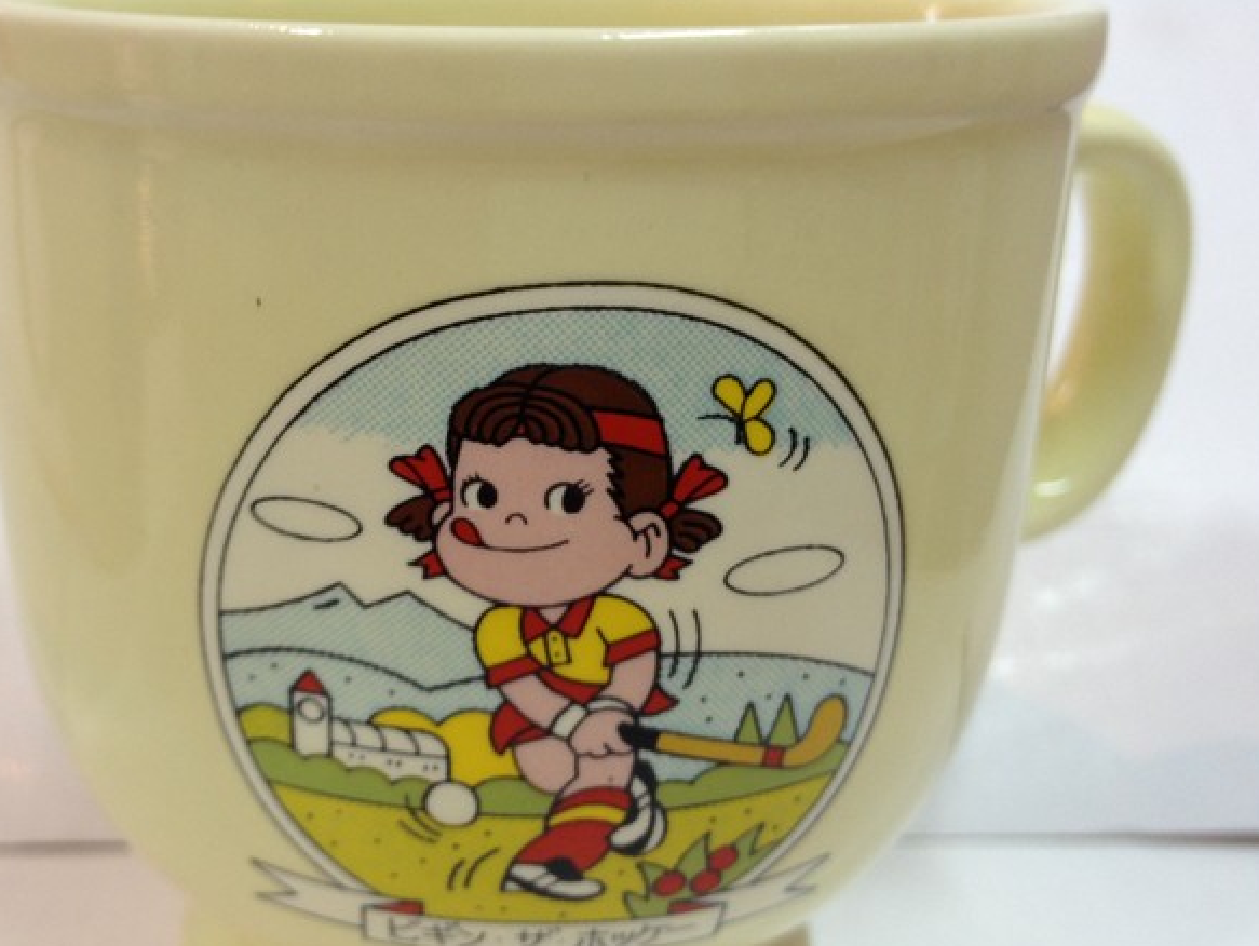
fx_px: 1747
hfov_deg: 39.2
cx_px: 425
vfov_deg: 30.3
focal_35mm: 48
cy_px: 501
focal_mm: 4.28
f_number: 2.4
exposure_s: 1/30
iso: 64
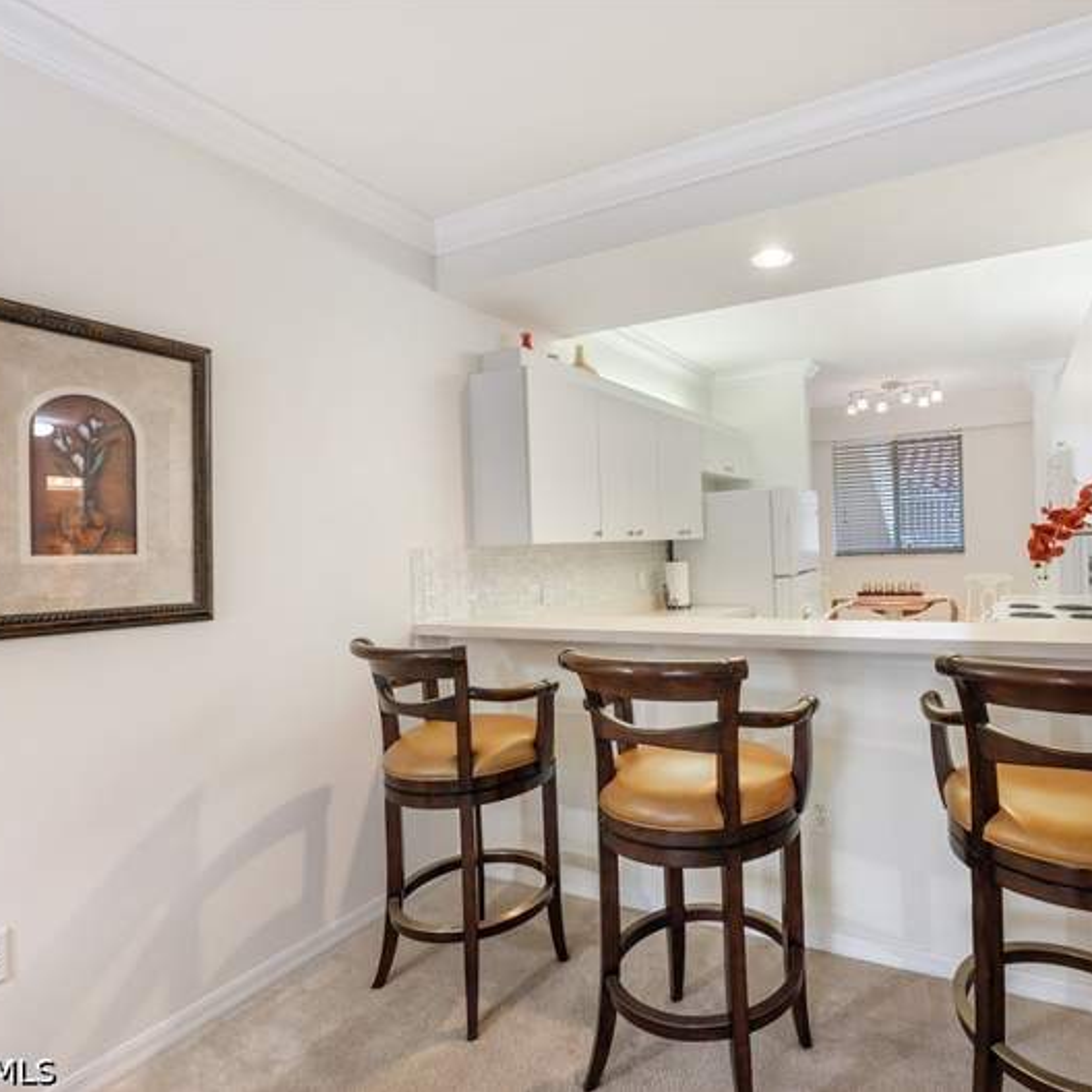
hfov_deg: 78.9
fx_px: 642
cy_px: 544
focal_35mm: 18
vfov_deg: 80.7
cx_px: 699
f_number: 11
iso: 125
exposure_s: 1/1.67
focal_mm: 14
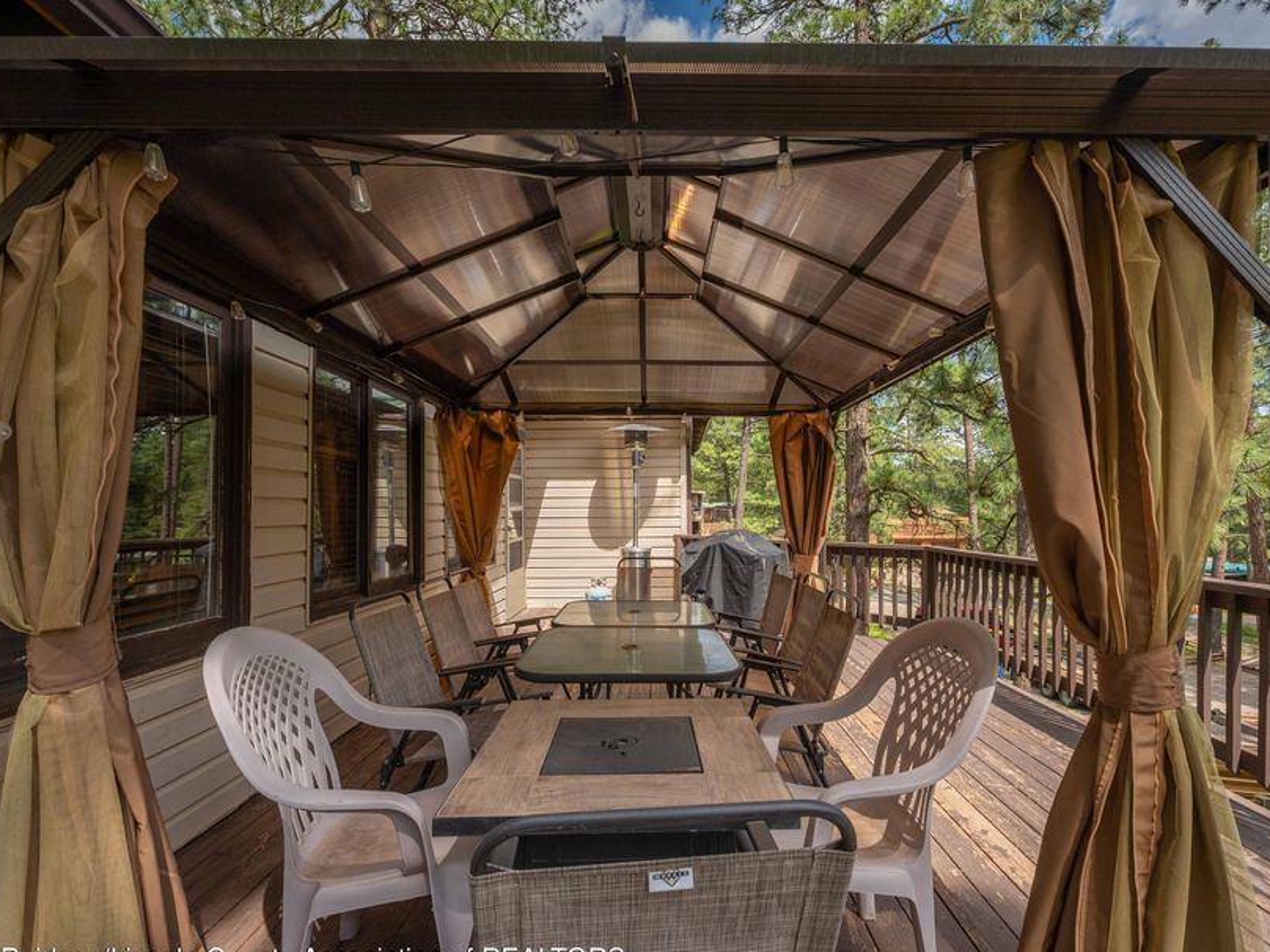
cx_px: 663
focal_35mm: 16
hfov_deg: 94.4
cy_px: 501
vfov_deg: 78.0
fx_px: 587
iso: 400
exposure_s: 1/500
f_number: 8
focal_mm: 14
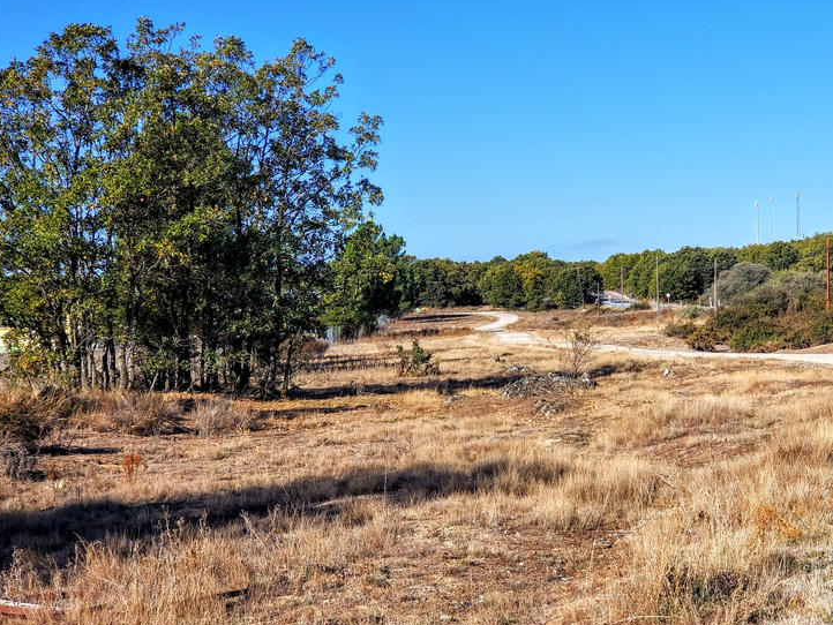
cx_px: 569
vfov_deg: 20.4
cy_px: 390
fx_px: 1733
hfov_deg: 26.8
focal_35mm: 72
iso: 25
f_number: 2.4
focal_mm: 6
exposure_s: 1/873
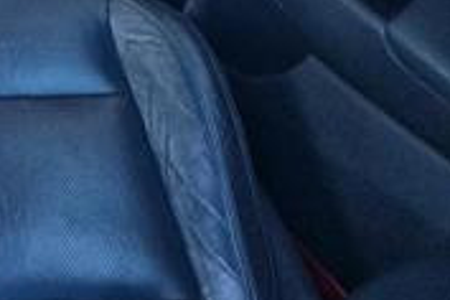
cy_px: -200
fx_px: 1100
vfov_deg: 14.1
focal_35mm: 88
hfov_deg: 18.1
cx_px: -374
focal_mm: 6.4
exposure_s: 1/24
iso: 640
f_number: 1.8
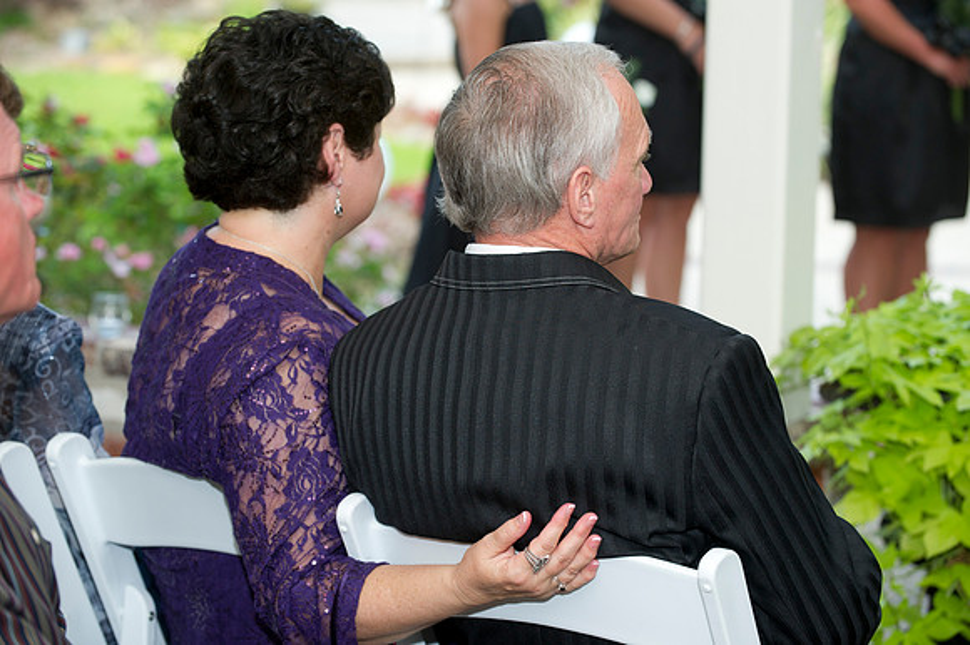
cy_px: 322
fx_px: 2827
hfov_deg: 19.5
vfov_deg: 13.0
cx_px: 485
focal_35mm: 105
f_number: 4
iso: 800
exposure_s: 1/125
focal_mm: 105
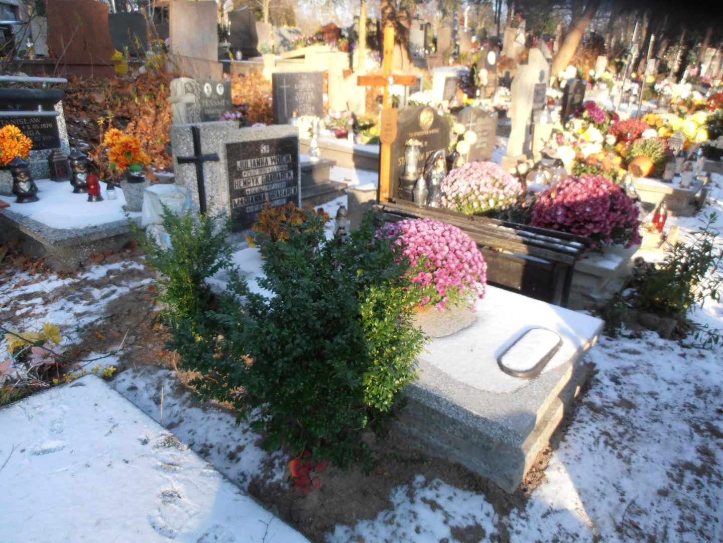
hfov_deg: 71.6
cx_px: 362
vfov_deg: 56.8
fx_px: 501
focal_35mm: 24
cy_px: 272
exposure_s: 1/160
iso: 80
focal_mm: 4.2
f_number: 3
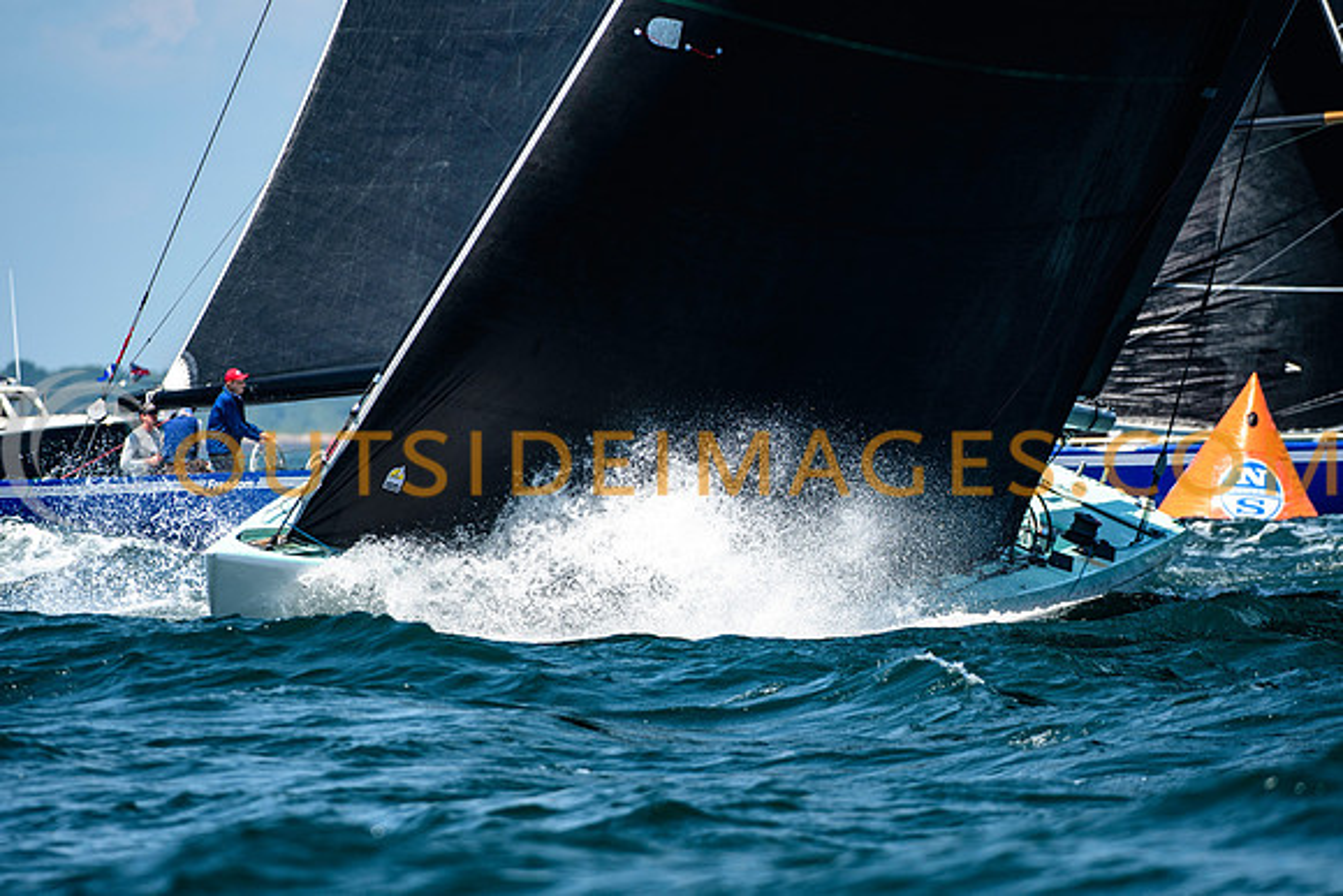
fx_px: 17350
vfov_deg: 3.0
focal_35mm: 465
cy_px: 448
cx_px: 672
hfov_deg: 4.4
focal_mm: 310
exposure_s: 1/1600
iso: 400
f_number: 5
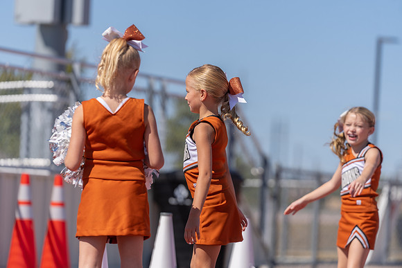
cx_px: 201
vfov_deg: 6.9
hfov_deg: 10.3
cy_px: 134
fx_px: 2234
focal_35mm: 200
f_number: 3.5
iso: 100
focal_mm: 200
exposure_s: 1/2000
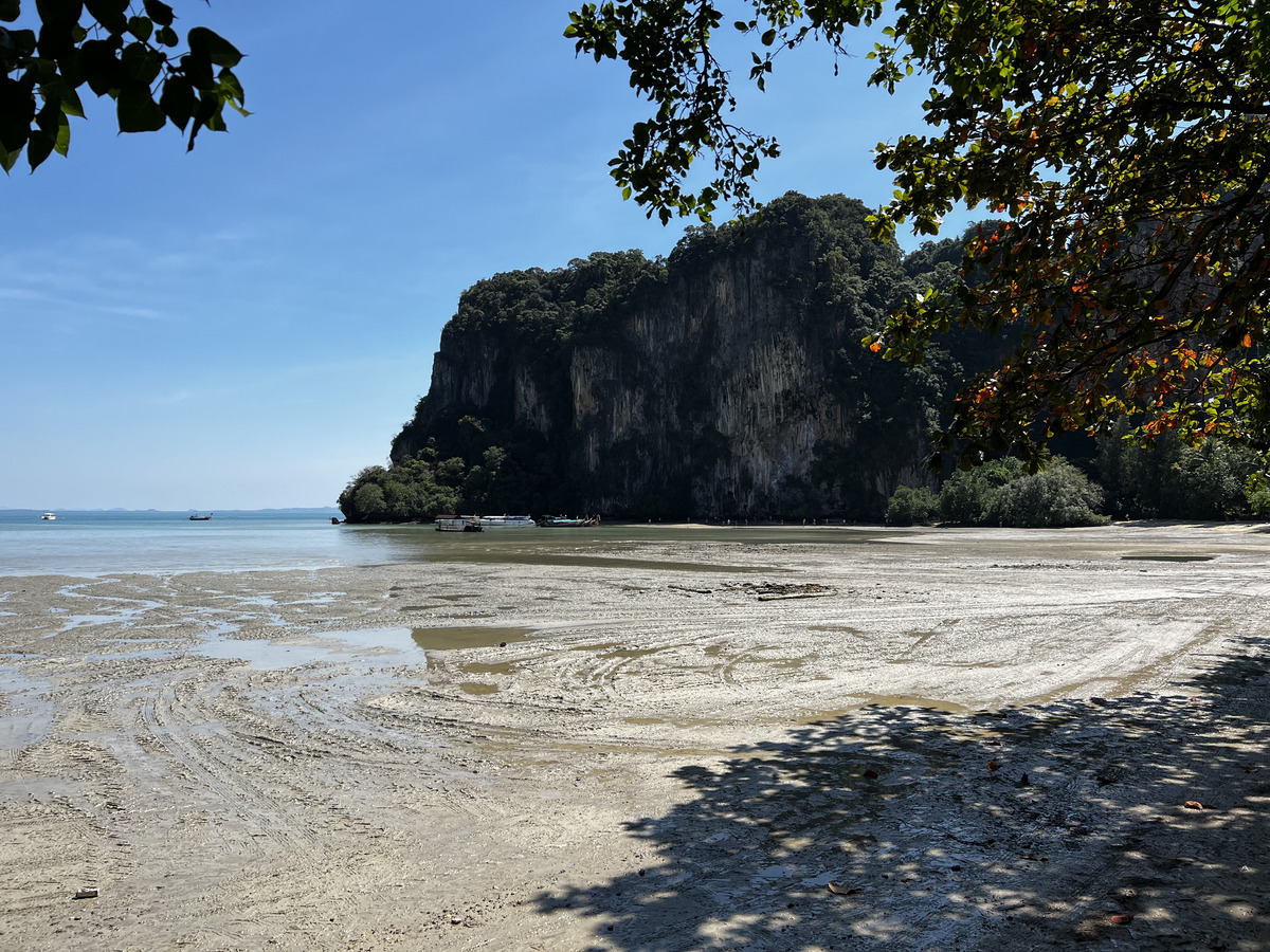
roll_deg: -0.3
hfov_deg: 67.3
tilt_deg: +1.9
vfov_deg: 53.1
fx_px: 954
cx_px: 635
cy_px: 476
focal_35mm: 26
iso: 50
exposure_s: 1/4444
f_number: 1.5
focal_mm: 5.7
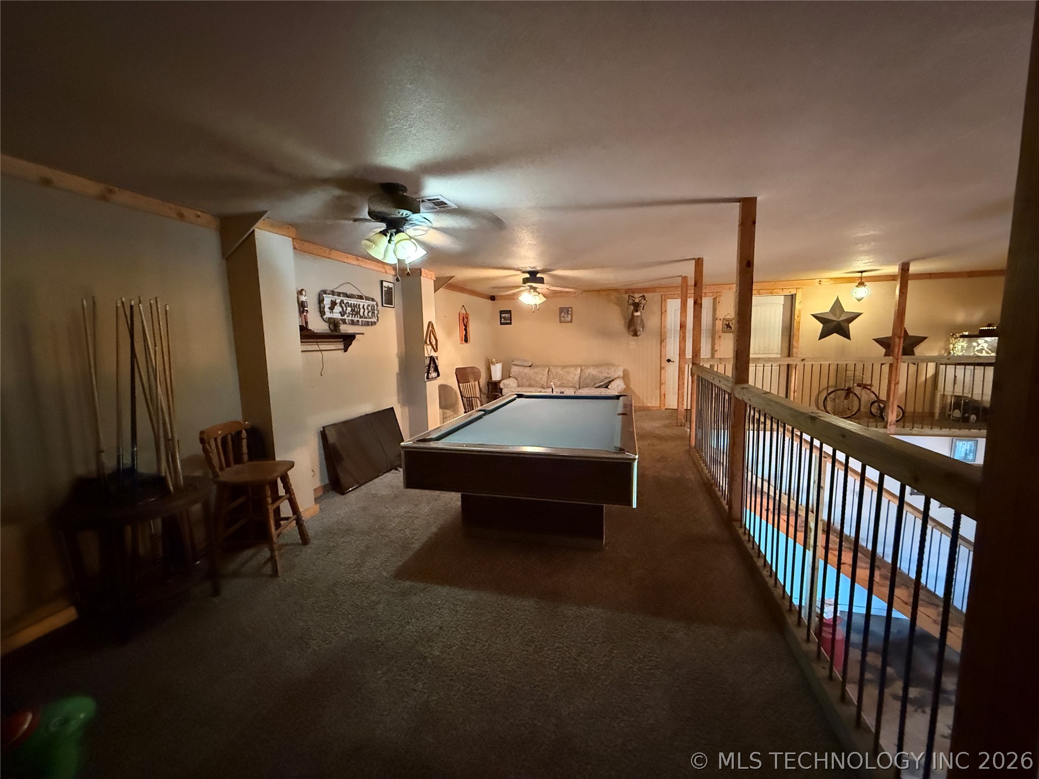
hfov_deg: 102.1
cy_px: 390
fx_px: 420
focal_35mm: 14
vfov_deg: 85.7
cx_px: 520
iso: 1600
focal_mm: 2.22
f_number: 2.2
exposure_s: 1/40
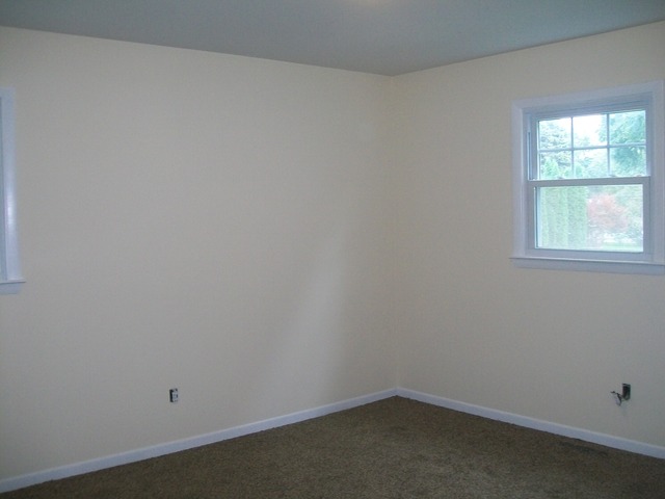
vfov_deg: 39.7
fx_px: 692
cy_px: 250
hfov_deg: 51.4
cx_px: 332
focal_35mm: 36
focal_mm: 6
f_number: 2.7
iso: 160
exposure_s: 1/30
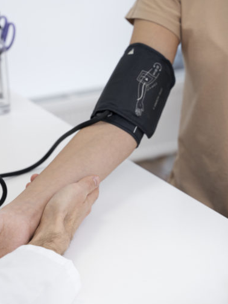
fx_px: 729
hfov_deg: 17.6
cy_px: 153
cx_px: 41
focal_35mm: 83
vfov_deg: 23.6
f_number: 4
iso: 400
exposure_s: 1/160
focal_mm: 56.7
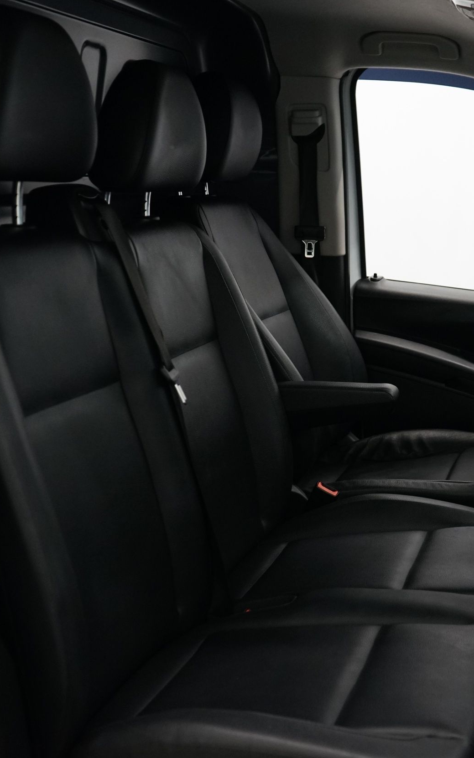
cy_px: 379
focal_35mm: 46
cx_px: 309
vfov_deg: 43.5
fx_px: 951
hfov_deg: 27.9
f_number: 3.5
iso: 1600
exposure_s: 1/160
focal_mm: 30
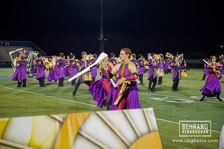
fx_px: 436
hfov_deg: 28.8
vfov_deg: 19.5
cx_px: 112
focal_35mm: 70
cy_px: 74
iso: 1800
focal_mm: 70
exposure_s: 1/400
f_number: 2.8
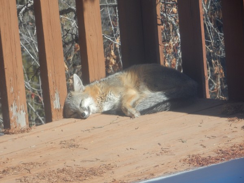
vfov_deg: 5.5
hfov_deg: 7.3
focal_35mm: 271
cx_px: 122
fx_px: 1910
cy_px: 92
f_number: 6.3
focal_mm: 48.4
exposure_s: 1/200
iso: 125
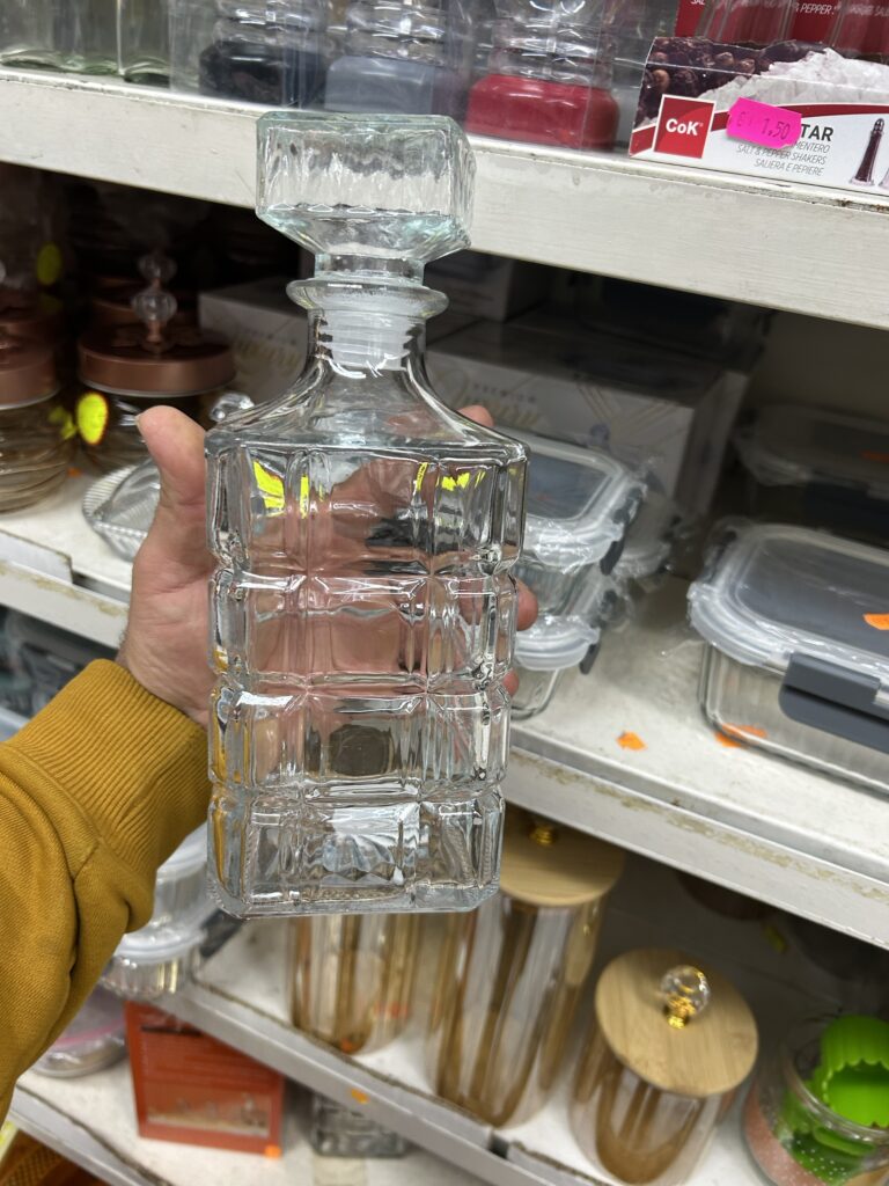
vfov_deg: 67.3
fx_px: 890
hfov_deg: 53.1
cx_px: 444
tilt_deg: -31.0
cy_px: 593
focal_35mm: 26
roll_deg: -6.8
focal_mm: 5.7
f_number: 1.5
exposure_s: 1/100
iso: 125
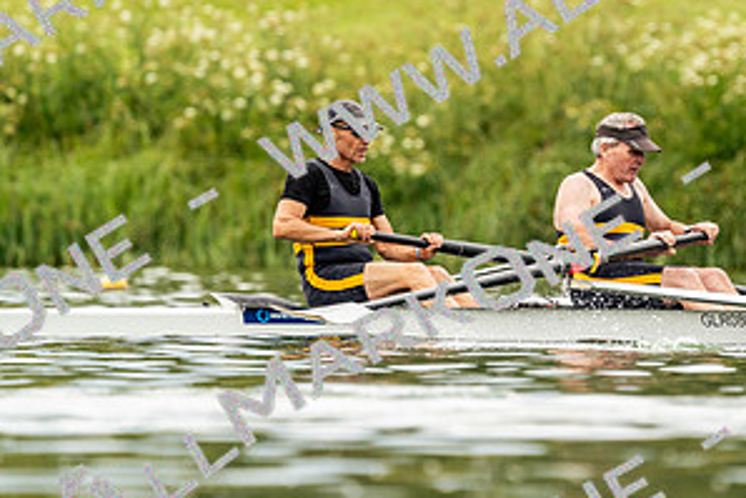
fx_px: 24173
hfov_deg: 1.8
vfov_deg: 1.2
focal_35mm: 1166
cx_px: 568
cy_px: 186
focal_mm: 600
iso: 500
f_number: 6.3
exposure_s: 1/2000
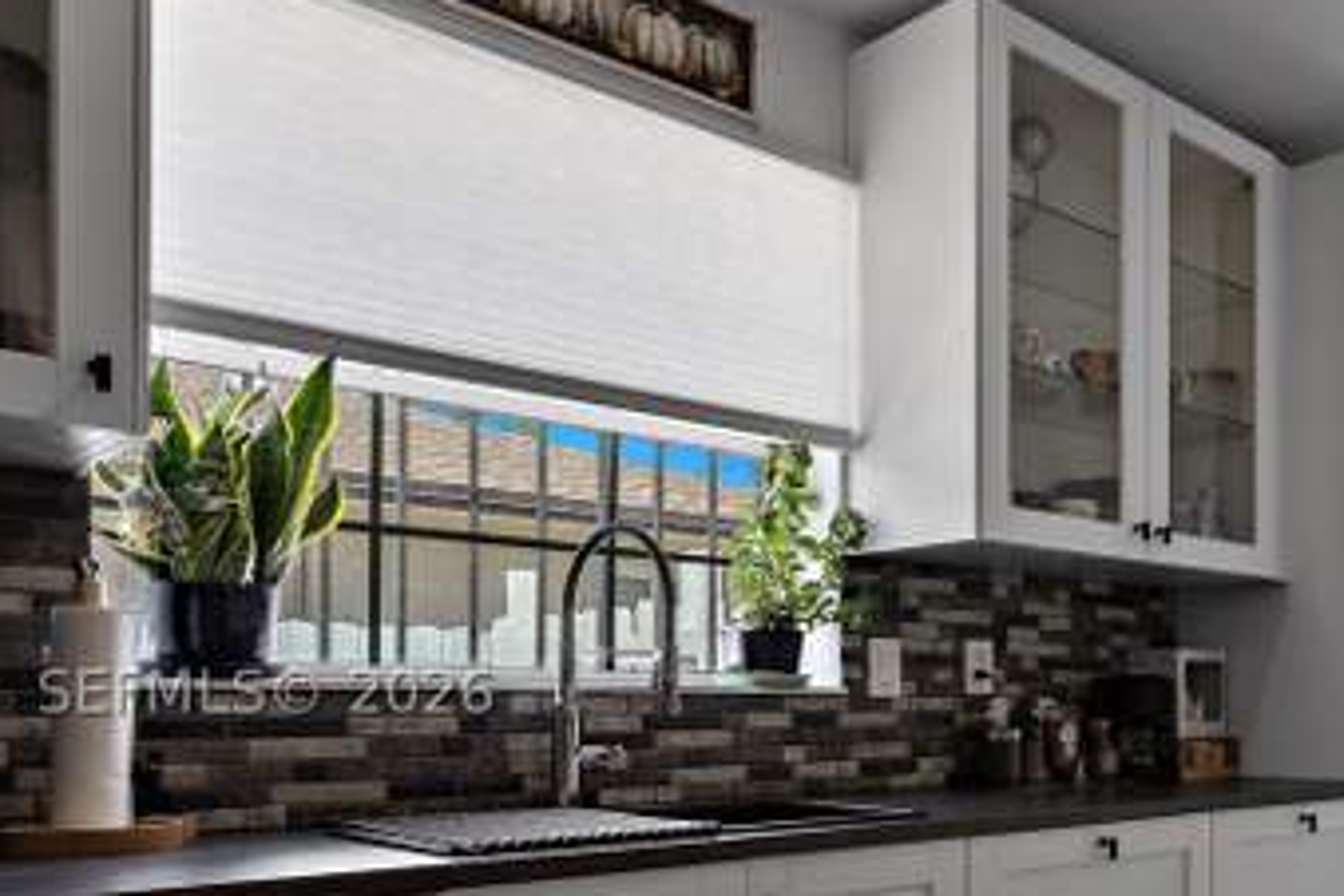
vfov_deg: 38.8
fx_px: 1232
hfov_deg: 50.3
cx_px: 1229
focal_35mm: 33
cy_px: 688
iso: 100
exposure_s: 1/8
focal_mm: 14
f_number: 8
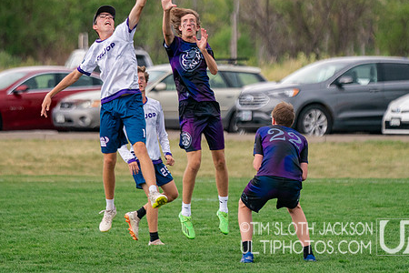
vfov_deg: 3.4
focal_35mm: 405
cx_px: 232
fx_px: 4601
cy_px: 93
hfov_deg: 5.1
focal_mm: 200
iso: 800
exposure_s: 1/3200
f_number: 2.8
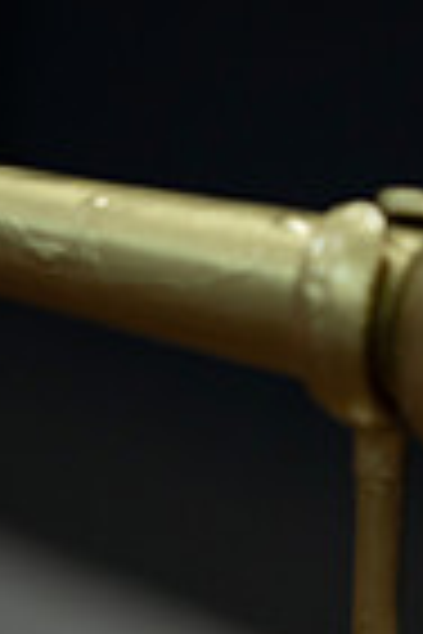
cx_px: 351
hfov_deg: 6.2
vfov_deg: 9.1
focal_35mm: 223
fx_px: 3930
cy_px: 755
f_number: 2.8
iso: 1000
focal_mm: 70
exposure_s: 1/160
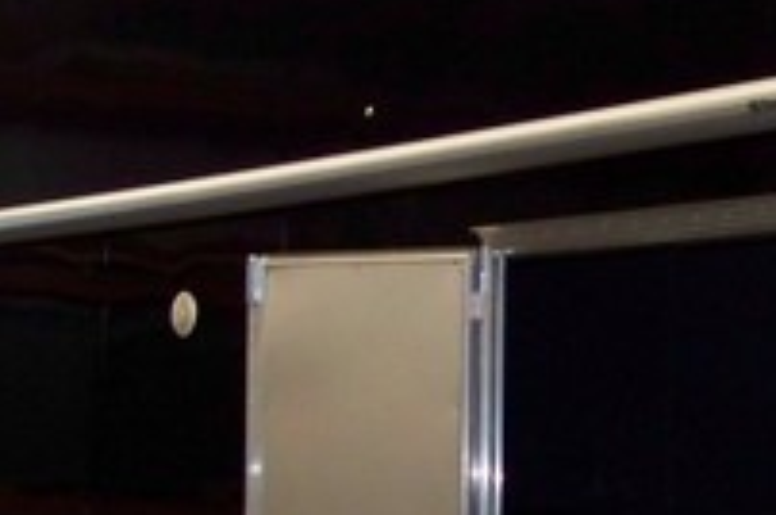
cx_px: 784
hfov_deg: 15.5
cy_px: 429
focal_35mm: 130
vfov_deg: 10.5
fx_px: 2798
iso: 200
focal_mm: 5.85
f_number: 2.8
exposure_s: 1/30
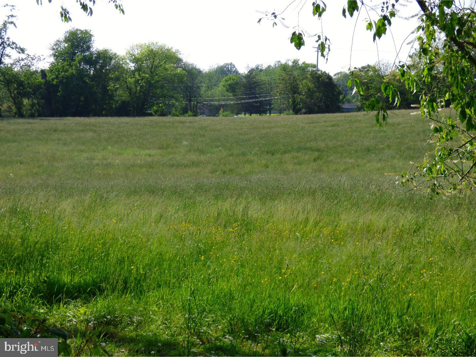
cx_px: 238
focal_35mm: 61
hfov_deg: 31.7
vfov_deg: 24.0
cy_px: 178
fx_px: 839
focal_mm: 10.34
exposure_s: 1/640
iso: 100
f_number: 4.1
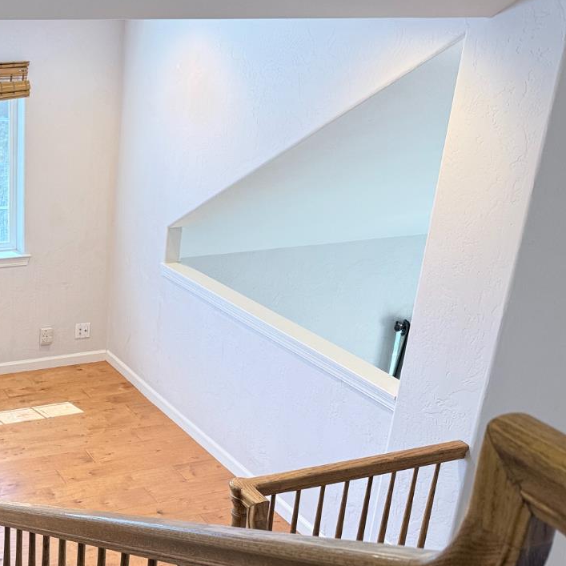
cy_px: 331
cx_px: 27
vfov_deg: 37.4
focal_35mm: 45
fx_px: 832
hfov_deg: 34.8
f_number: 1.78
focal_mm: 6.76
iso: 250
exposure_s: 1/120
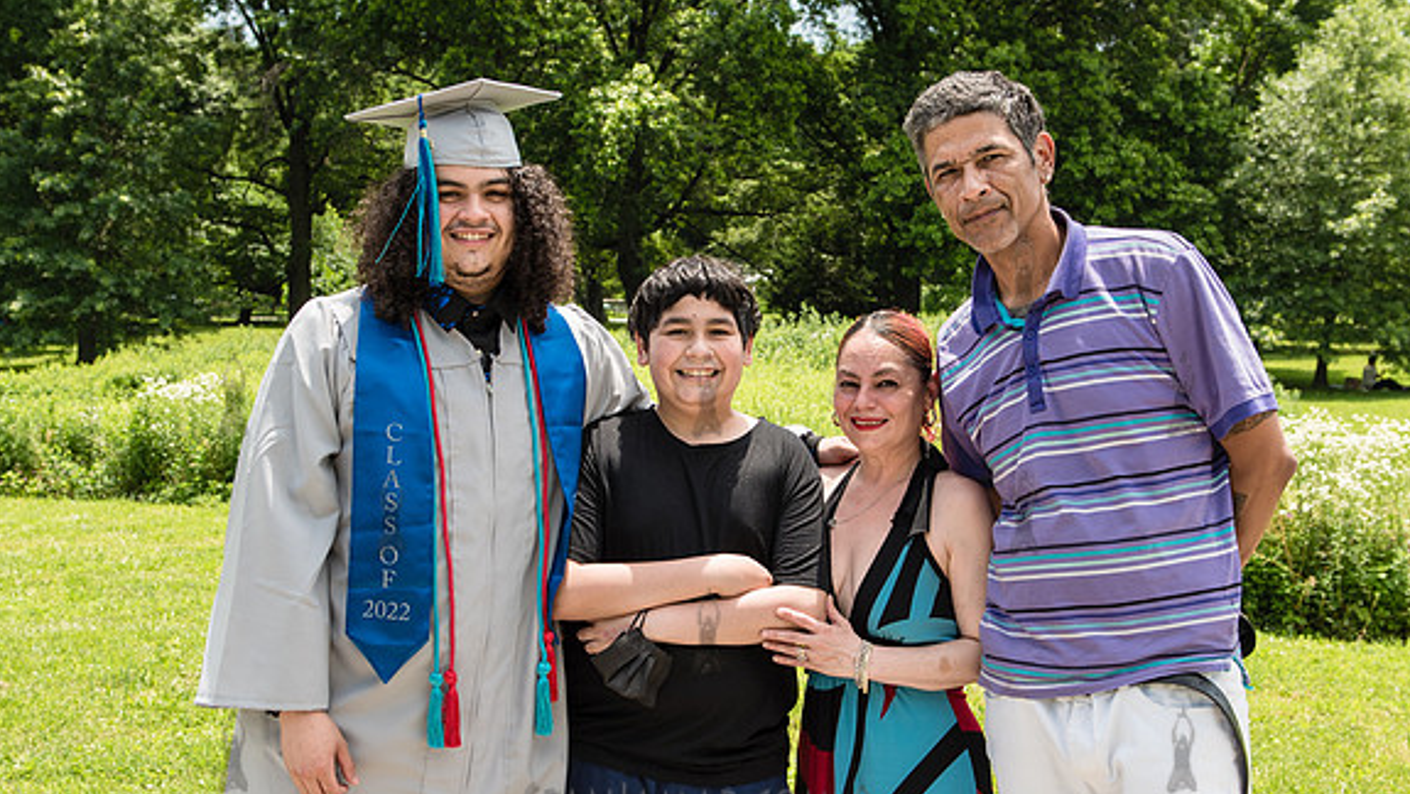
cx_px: 711
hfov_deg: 42.1
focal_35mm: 49
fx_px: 1833
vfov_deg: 24.4
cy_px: 446
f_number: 5.6
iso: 200
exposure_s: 1/500
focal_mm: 36
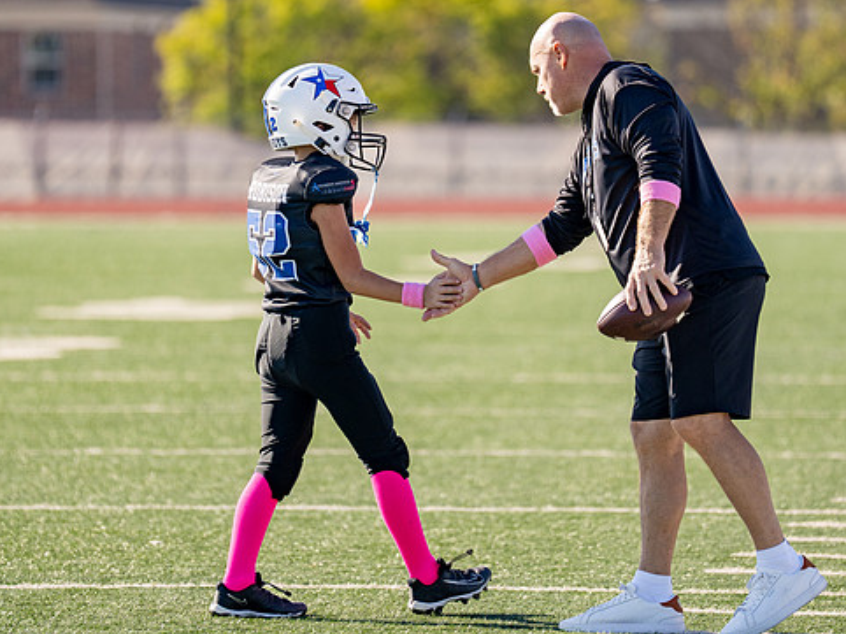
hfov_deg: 5.8
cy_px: 238
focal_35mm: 343
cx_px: 396
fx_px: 8379
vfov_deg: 4.3
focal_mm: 200
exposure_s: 1/2000
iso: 160
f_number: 2.8
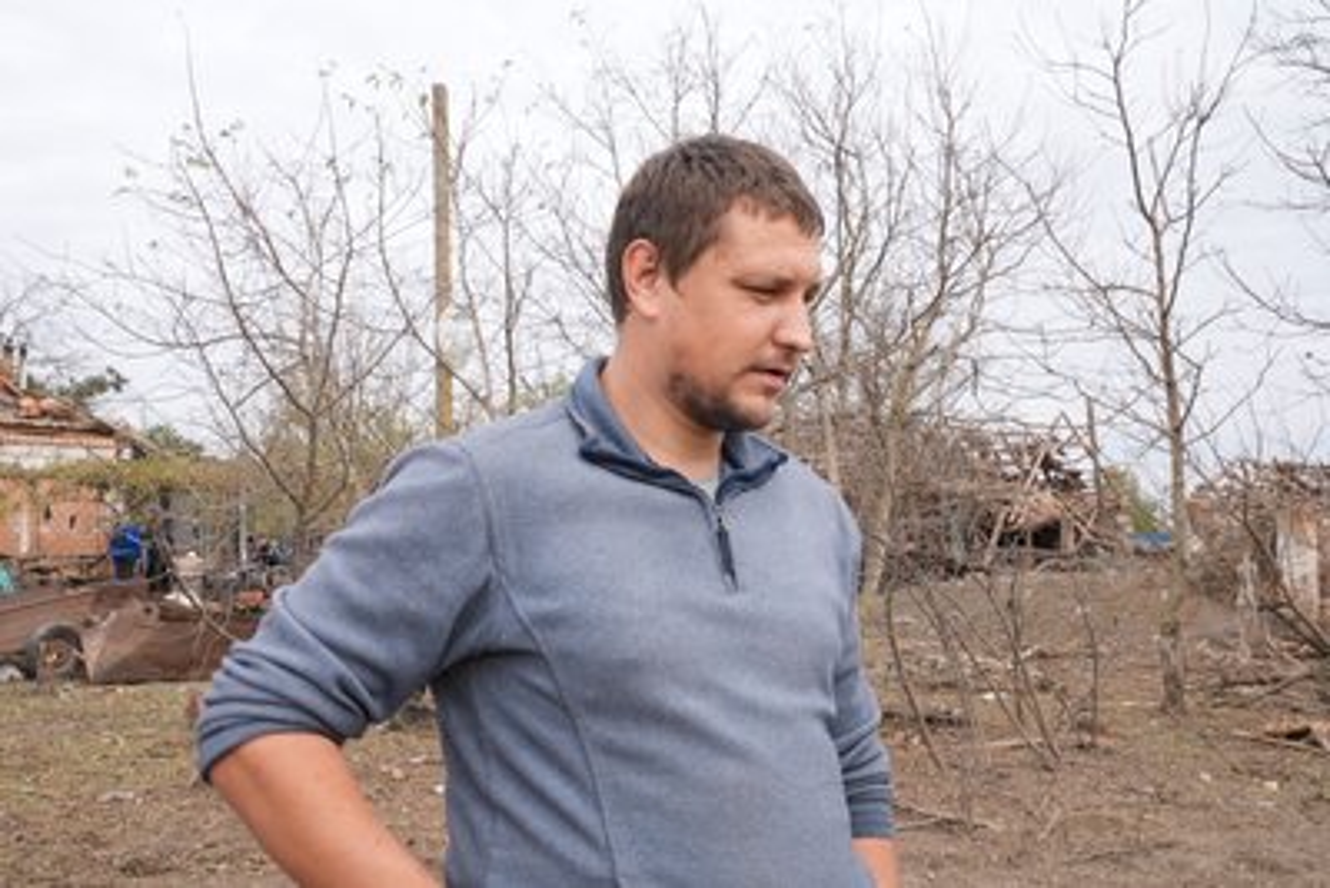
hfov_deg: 48.4
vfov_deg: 33.4
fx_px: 1478
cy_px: 444
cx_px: 665
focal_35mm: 40
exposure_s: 1/50
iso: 400
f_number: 22
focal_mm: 40
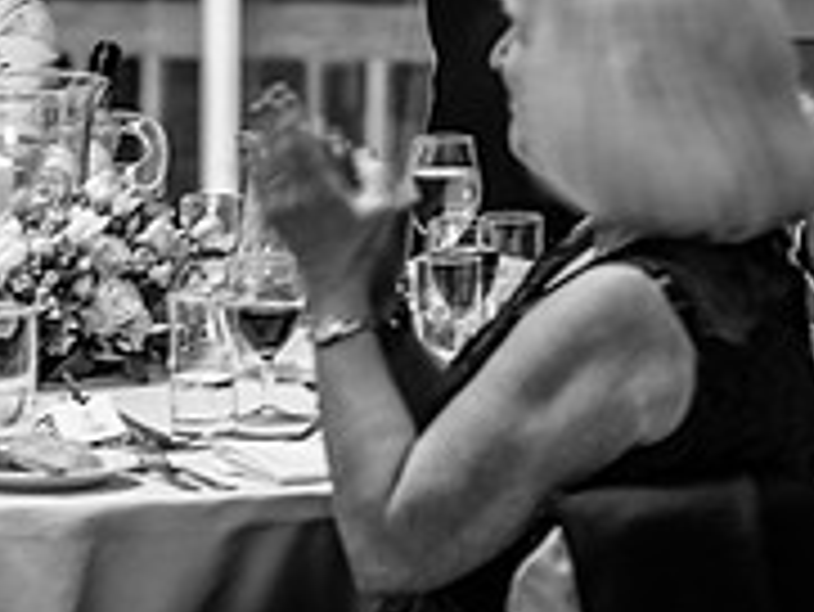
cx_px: 571
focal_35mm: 275
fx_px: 6471
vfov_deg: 5.4
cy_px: -326
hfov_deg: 7.2
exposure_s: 1/40
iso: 100
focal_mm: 43
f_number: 1.2
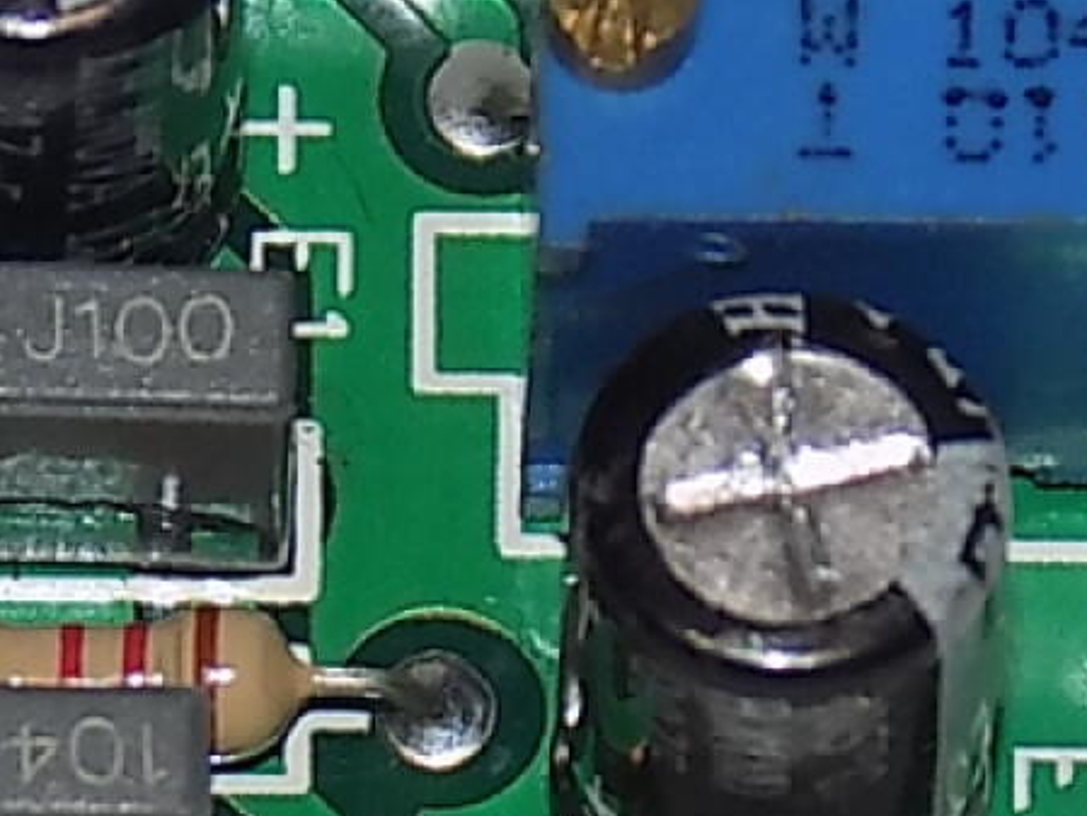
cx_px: 385
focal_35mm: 922
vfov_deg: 1.6
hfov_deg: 2.2
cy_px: 659
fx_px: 28960
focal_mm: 46
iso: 200
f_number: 5.7
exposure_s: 1/30
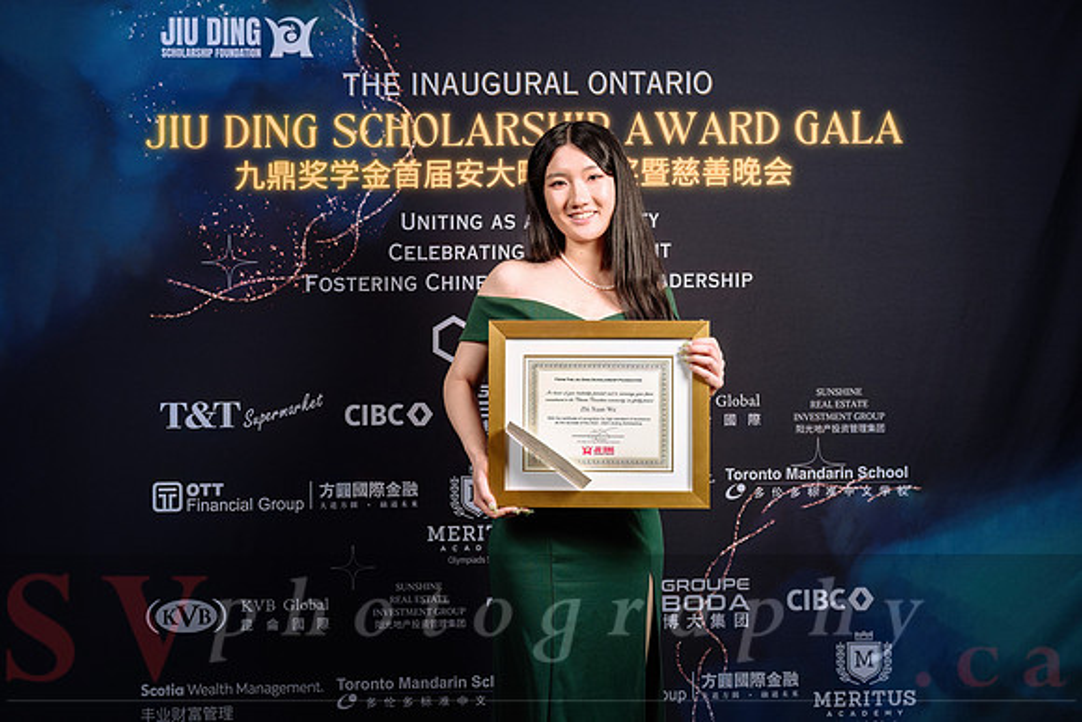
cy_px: 361
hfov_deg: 48.4
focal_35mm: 40
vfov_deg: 33.4
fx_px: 1202
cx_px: 541
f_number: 4.5
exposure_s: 1/200
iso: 500
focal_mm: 40
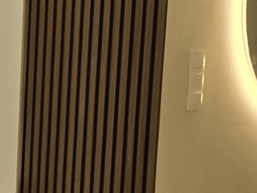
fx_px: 601
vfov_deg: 18.2
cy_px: 114
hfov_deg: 17.1
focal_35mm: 81
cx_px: -266
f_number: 2.2
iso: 50
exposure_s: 1/100
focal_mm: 2.2
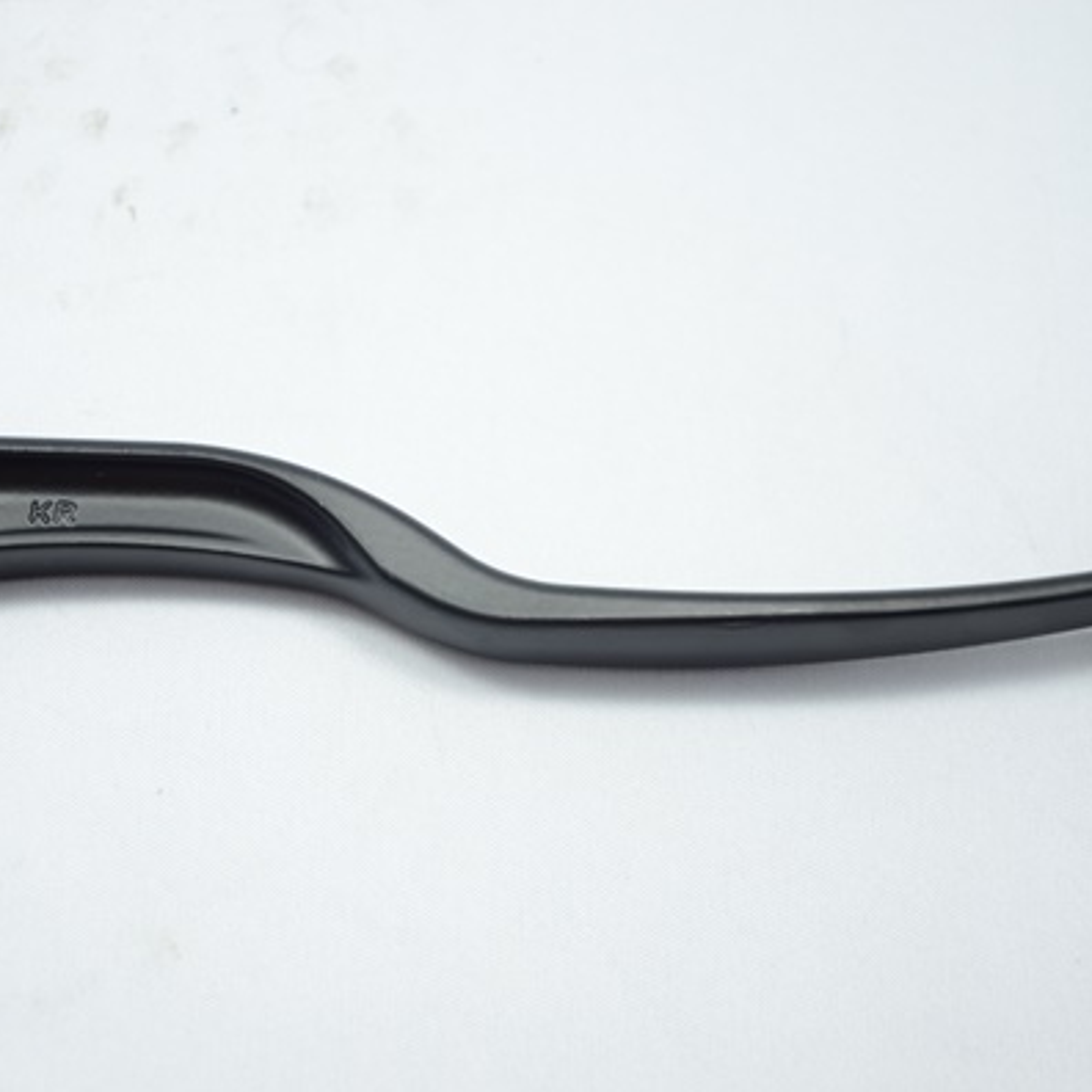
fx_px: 3462
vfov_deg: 17.9
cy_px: 549
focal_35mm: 97
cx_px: 480
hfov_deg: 17.9
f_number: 5.6
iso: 160
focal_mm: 50
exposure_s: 1/40
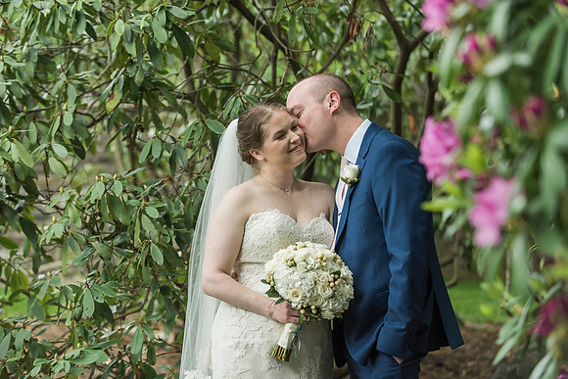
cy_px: 190
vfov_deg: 15.9
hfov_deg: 23.6
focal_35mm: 86
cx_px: 284
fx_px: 1357
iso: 500
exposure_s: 1/500
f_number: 2.8
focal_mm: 86
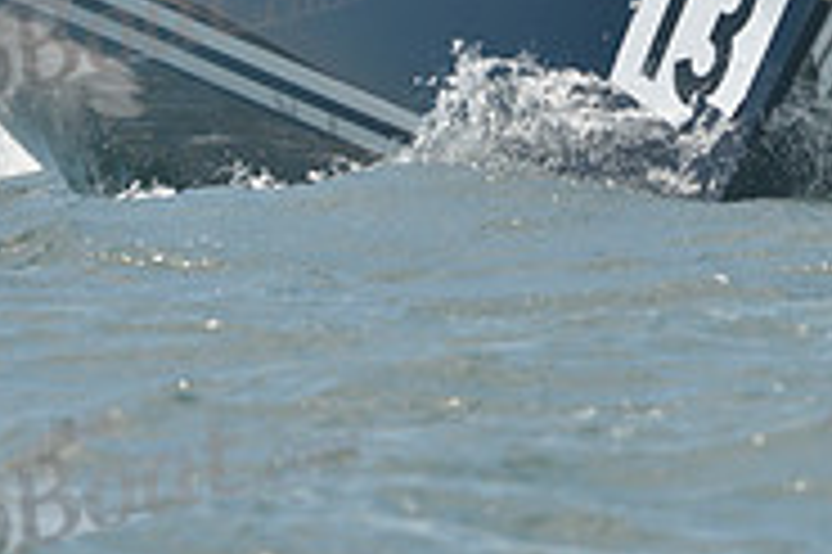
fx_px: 20319
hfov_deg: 2.3
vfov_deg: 1.6
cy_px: -245
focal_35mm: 880
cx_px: 598
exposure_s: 1/1000
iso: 280
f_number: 8
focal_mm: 280
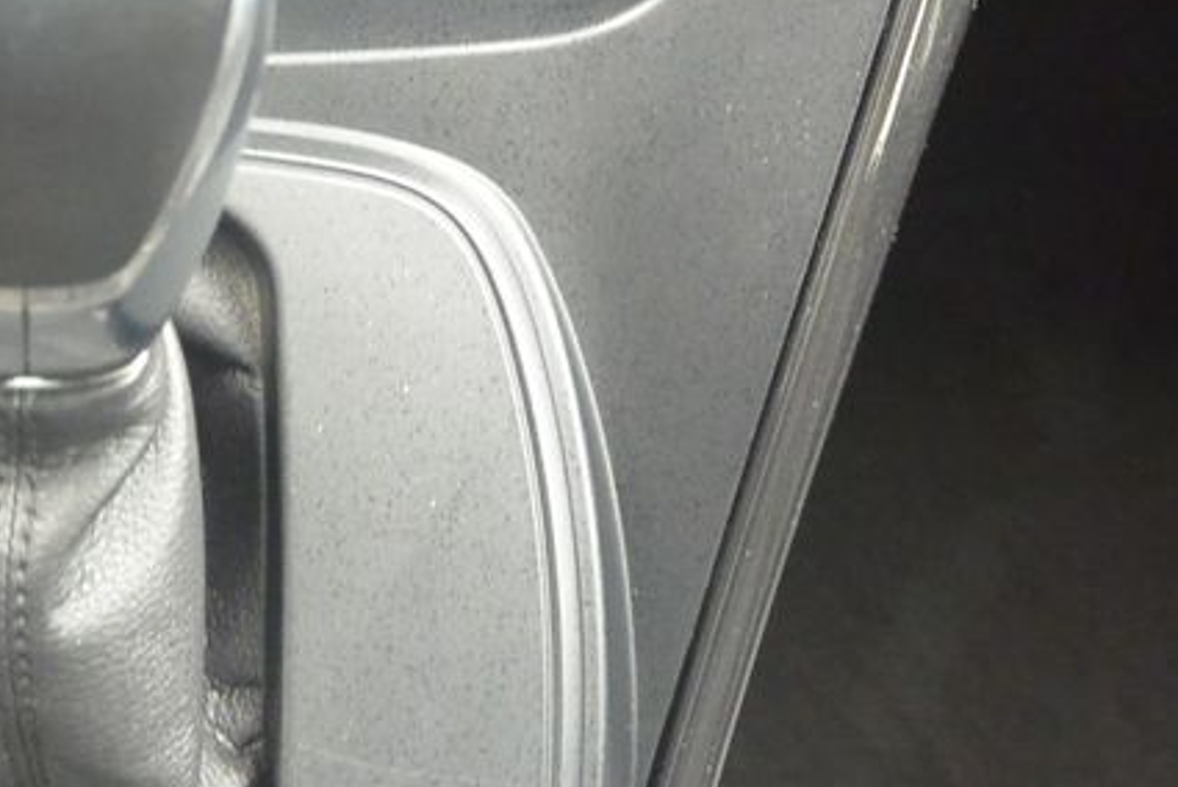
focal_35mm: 65
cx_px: 147
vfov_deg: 20.9
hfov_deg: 29.8
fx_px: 2128
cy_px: 292
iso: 1400
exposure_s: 1/30
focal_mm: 10
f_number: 3.5
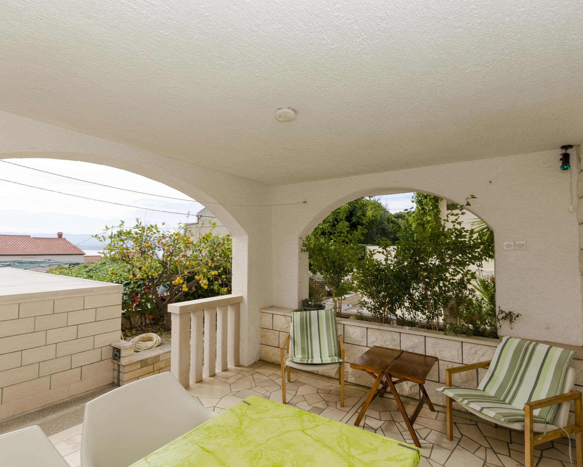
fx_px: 293
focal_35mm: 17
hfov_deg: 89.6
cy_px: 234
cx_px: 290
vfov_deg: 77.0
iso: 100
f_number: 8
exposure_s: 1/200
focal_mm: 10
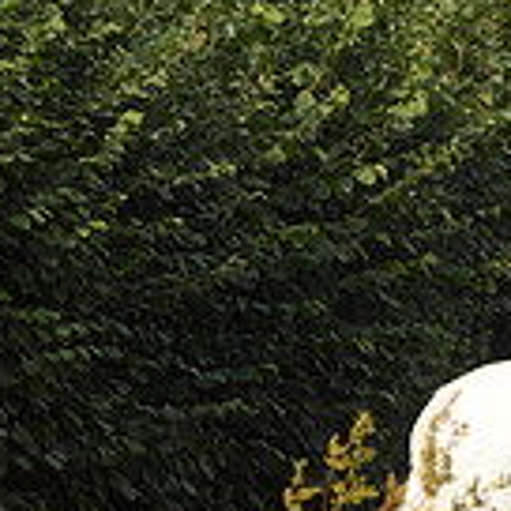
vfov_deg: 3.2
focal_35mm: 545
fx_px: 9102
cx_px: 921
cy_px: 721
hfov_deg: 3.2
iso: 1000
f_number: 5.6
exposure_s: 1/1250
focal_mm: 150
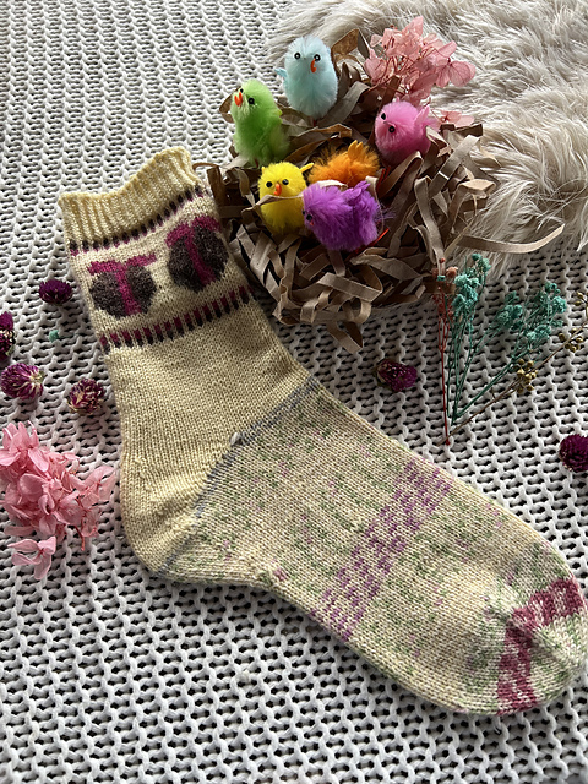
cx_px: 294
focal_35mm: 26
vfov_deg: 67.3
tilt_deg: -70.7
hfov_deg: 53.1
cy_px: 392
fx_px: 589
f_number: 1.5
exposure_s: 1/121
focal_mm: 5.7
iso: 100
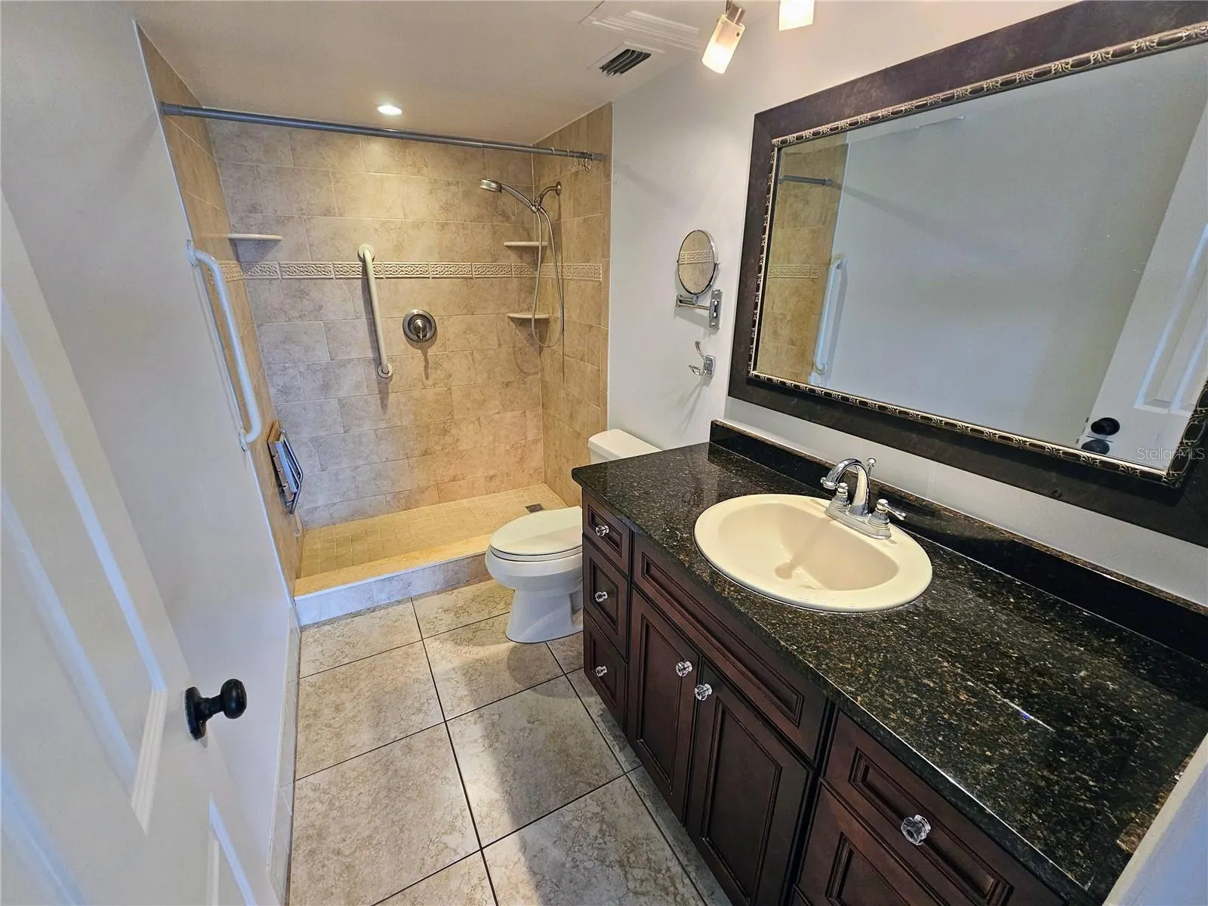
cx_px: 604
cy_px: 453
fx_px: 454
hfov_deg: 106.2
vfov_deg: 89.9
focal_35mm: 13
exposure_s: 1/60
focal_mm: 2.2
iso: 200
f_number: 2.2
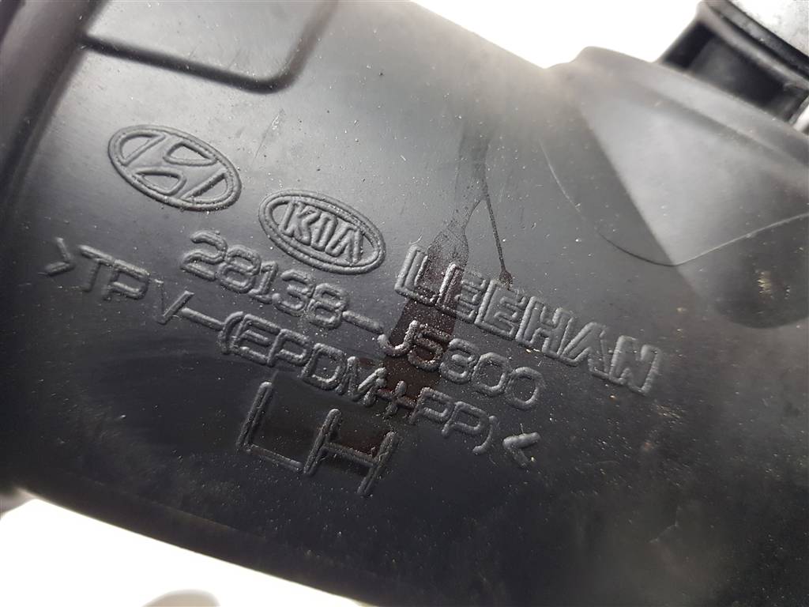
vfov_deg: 53.1
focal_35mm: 26
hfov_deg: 67.3
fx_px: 608
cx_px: 404
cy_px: 304
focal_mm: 4.2
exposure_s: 1/33
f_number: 1.7
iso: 160
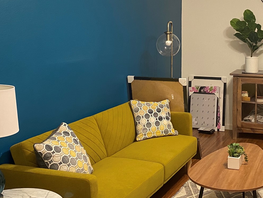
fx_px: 410
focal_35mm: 54
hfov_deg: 35.1
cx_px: 183
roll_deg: +0.6
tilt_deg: -4.4
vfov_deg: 26.9
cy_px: 63
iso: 500
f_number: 1.8
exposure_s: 1/60
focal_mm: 4.25
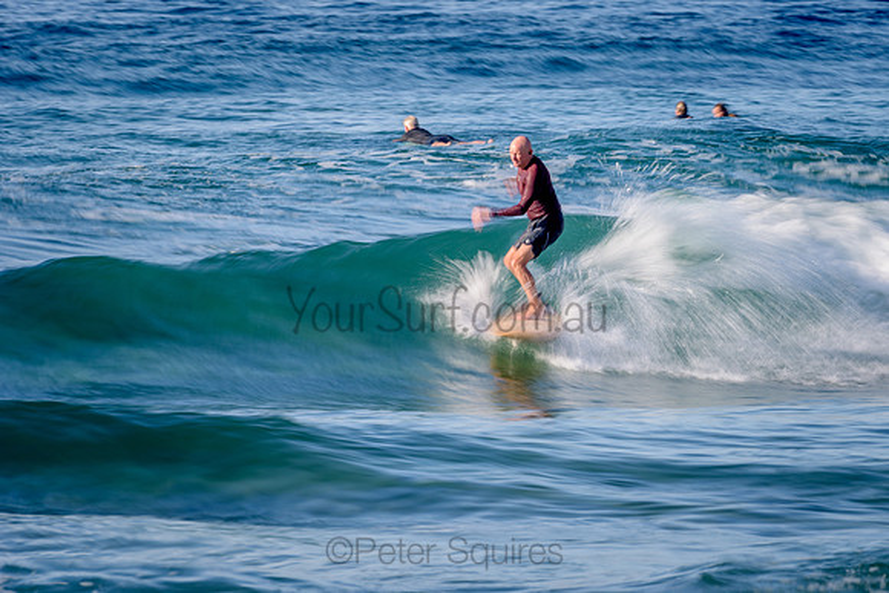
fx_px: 15508
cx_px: 558
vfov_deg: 2.2
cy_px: 224
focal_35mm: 628
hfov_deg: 3.3
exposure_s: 1/13
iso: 31
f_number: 13
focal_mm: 500
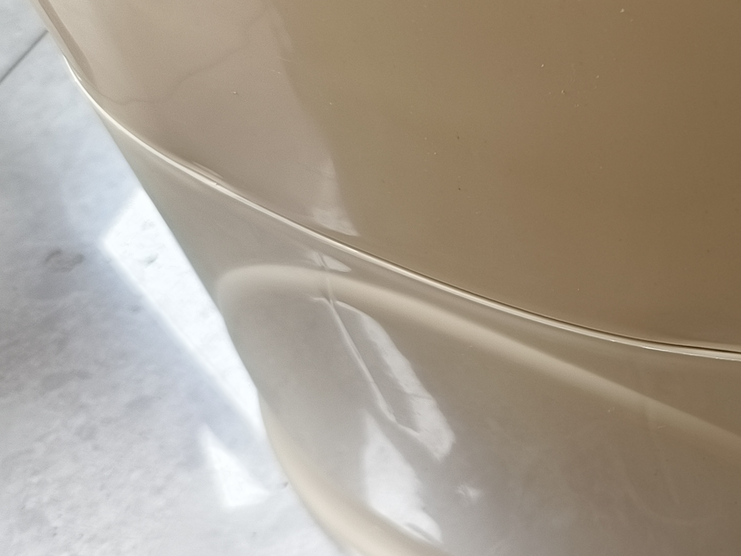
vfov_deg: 22.2
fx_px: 1413
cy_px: 240
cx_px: 842
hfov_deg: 26.7
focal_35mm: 66
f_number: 1.75
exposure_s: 1/100
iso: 284
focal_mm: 5.5
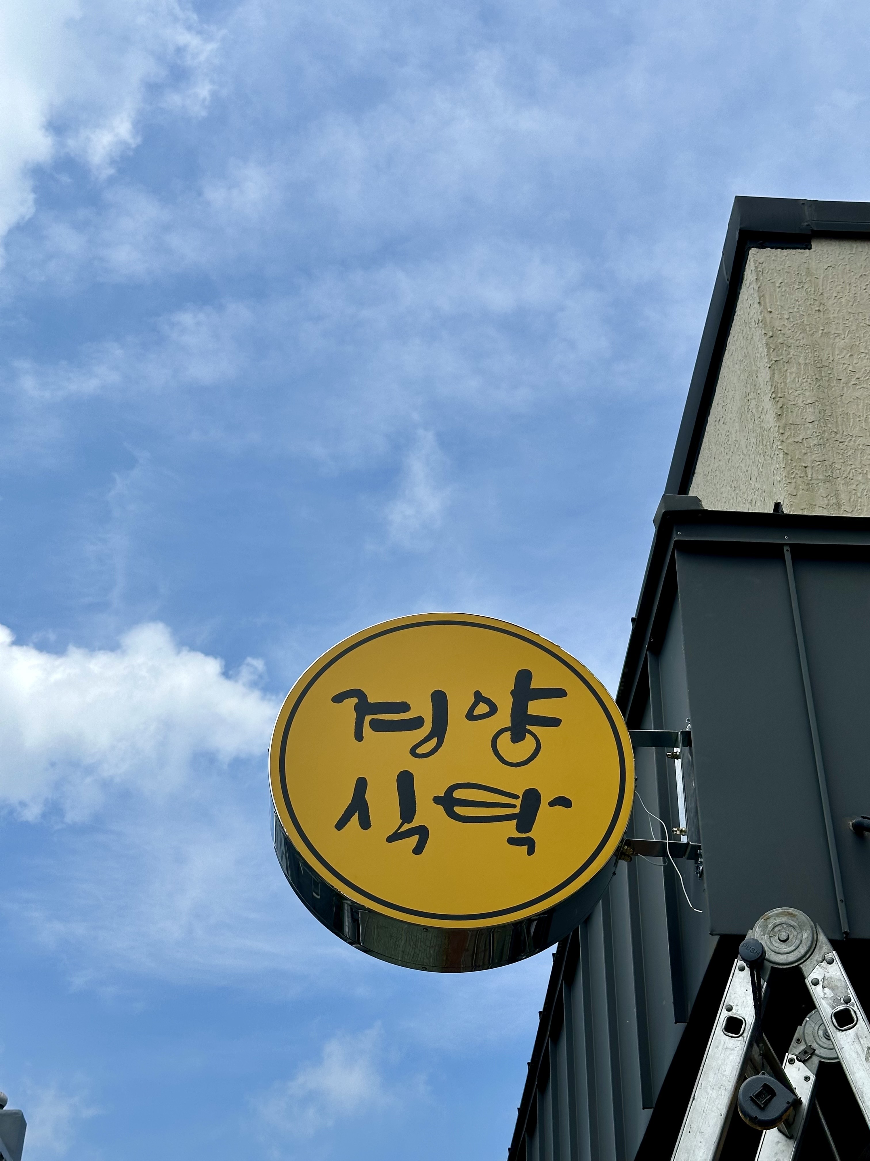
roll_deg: -2.7
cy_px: 580
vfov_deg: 39.7
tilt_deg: +38.1
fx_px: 1609
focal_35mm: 48
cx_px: 435
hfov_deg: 30.3
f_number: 1.78
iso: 64
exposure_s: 1/5882
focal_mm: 6.86
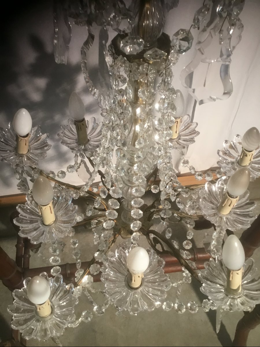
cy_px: 174
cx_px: 130
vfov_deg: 58.4
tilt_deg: -54.1
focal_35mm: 31
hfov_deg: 45.4
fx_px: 310
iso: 125
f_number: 2.4
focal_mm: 3.3
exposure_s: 1/33
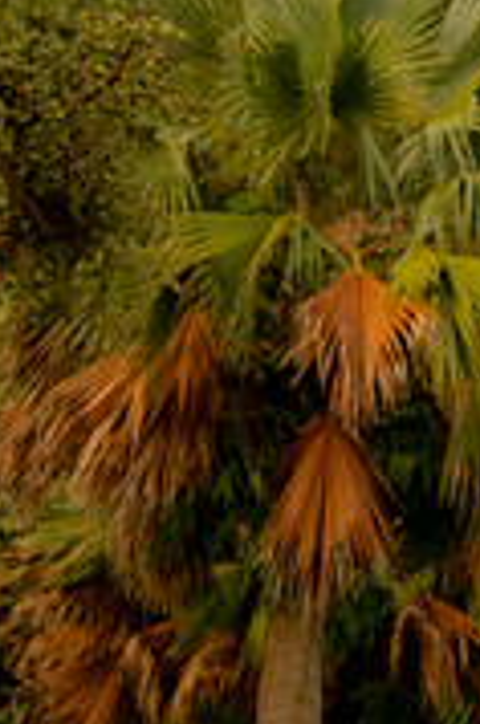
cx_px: 1226
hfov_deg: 6.1
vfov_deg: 9.6
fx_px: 4296
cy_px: 344
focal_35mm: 214
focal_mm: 35
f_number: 4
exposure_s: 1/250
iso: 400
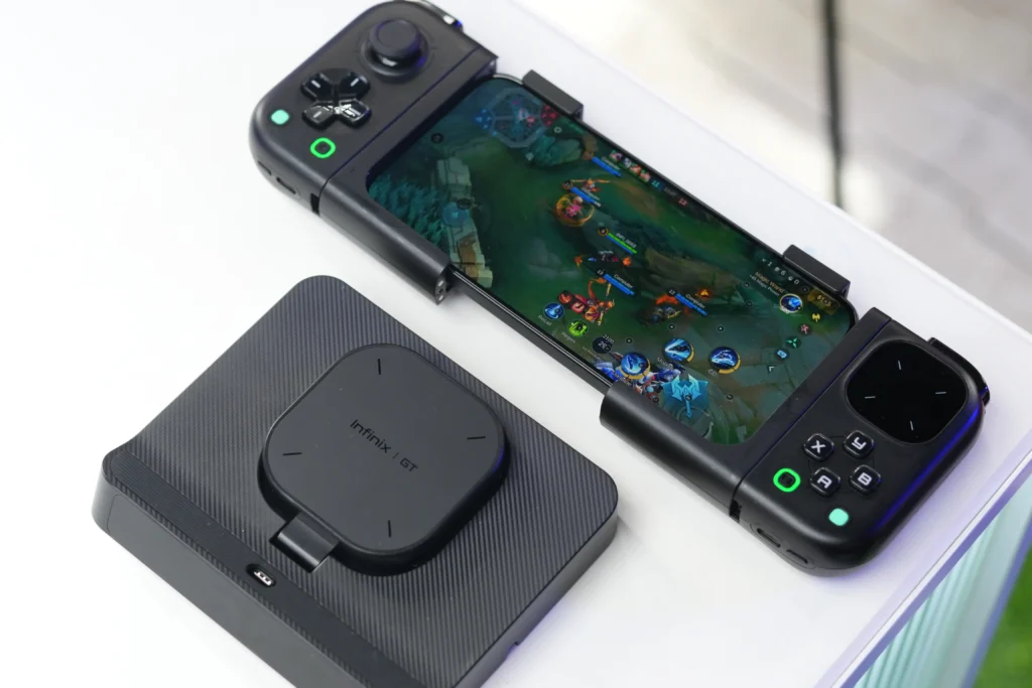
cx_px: 516
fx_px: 2150
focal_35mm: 75
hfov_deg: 27.0
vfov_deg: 18.2
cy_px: 344
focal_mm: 50
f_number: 5.6
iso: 400
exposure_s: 1/200
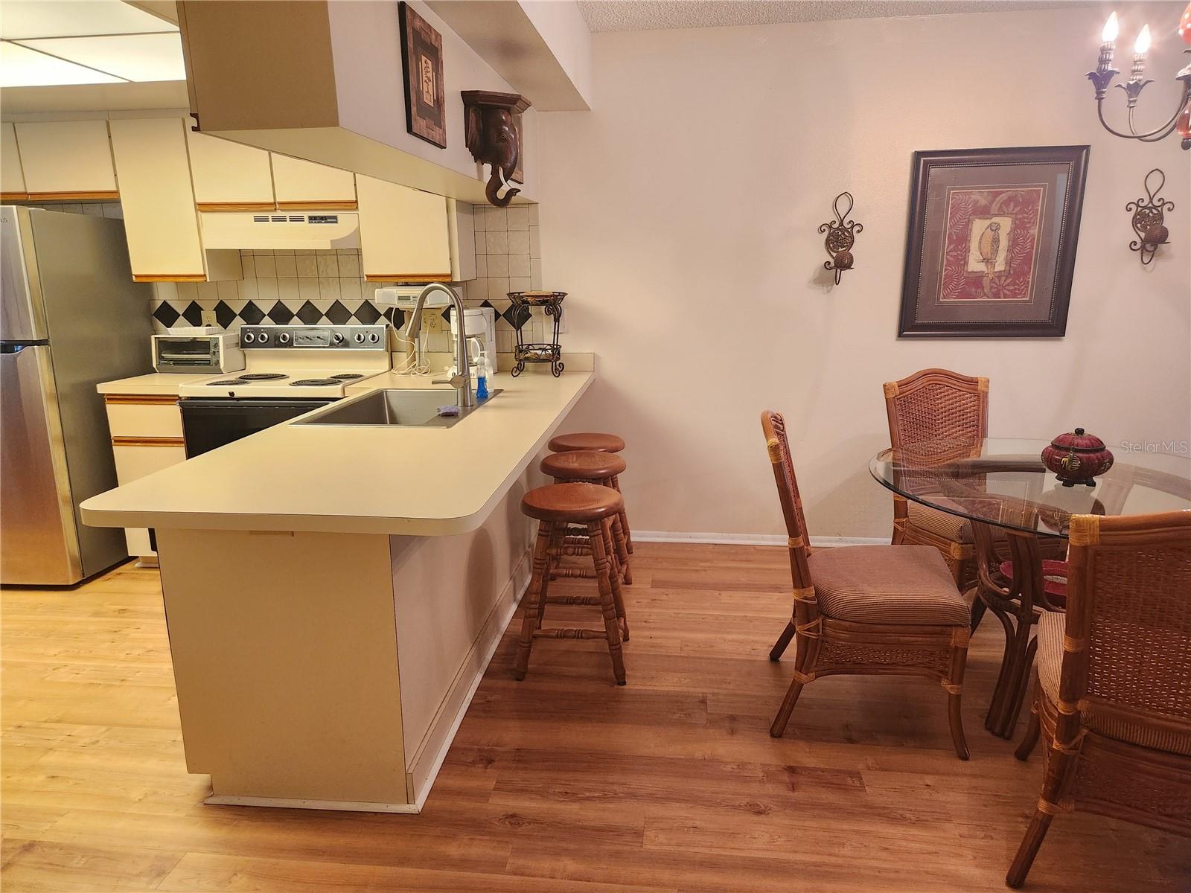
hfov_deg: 73.9
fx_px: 791
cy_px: 446
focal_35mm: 23
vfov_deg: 58.9
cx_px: 596
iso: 640
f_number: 1.8
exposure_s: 1/120
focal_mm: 5.4
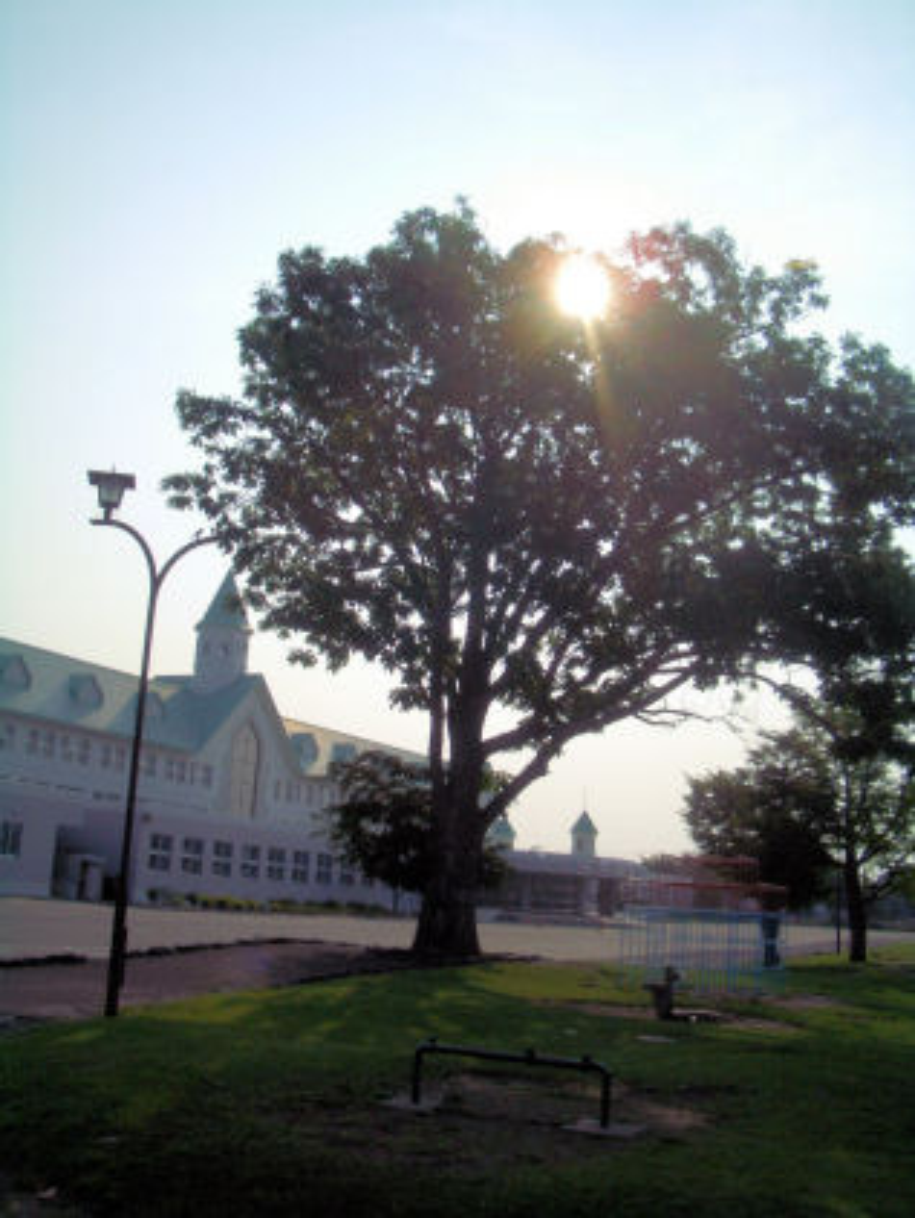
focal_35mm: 35
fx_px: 1232
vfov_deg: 52.6
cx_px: 458
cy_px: 609
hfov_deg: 40.7
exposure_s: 1/2000
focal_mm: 5.8
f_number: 4.3
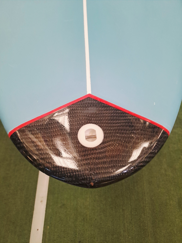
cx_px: 91
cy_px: 122
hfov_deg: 54.9
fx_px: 175
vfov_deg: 69.4
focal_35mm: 25
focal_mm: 4.65
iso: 400
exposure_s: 1/50
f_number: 1.8
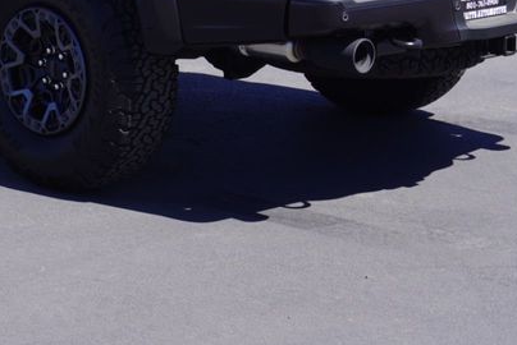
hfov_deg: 17.6
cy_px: -65
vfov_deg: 11.8
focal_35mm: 114
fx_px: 1638
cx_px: 40
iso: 100
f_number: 9
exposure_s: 1/125
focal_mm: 30
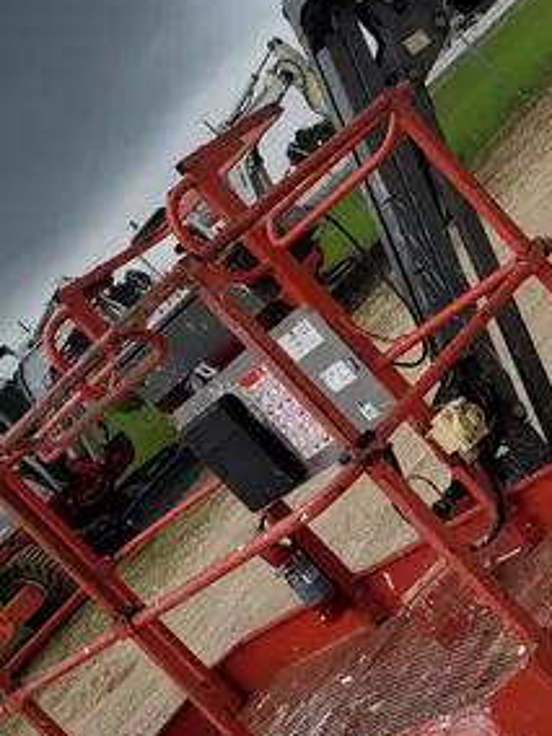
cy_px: 167
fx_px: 1425
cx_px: 609
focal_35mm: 67
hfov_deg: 20.9
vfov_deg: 28.5
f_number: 1.8
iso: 40
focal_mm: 5.4
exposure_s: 1/280
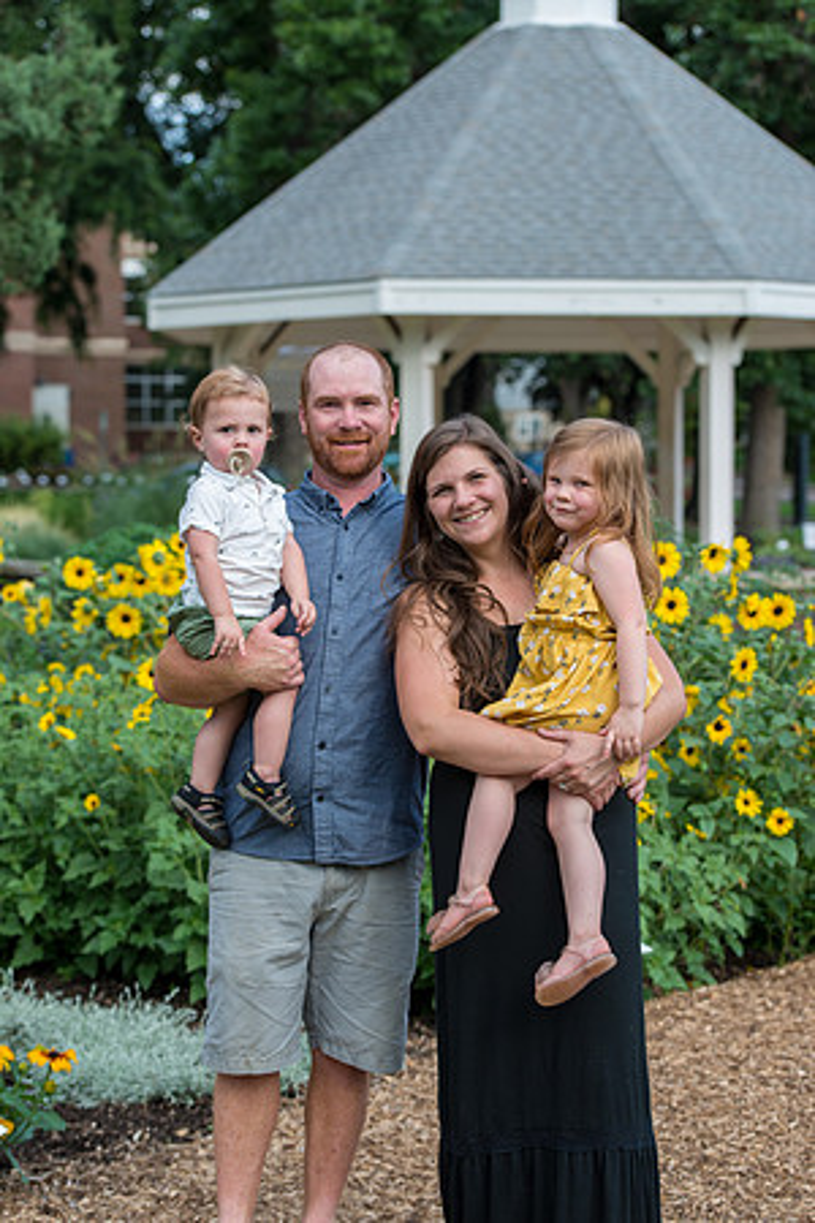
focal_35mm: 86
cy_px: 612
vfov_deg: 23.6
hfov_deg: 15.9
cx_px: 408
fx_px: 2920
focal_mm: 86
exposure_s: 1/320
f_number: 5
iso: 250
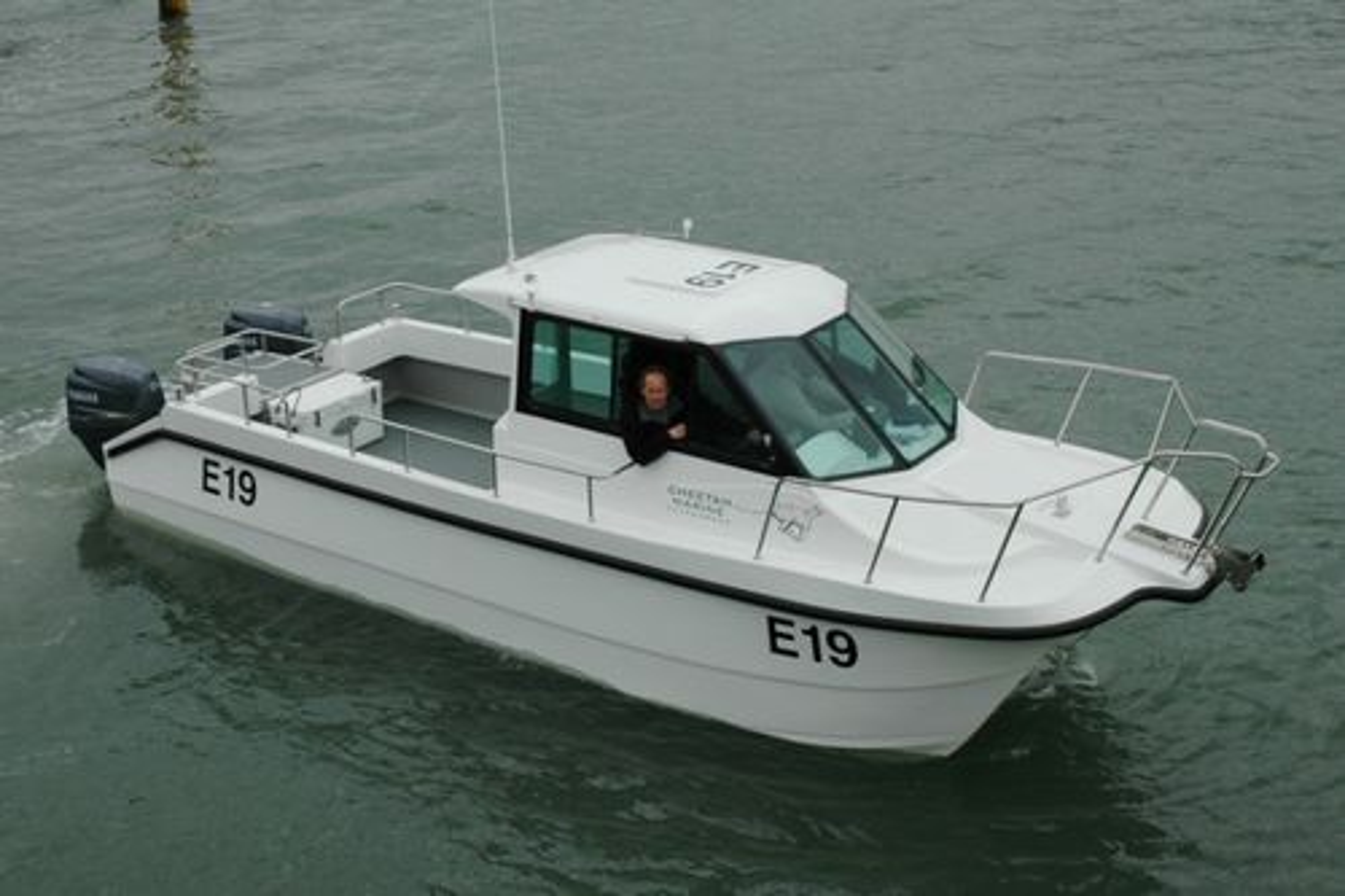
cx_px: 672
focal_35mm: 44
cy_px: 448
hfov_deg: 45.0
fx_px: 1625
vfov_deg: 30.8
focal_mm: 29
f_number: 10
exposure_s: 1/400
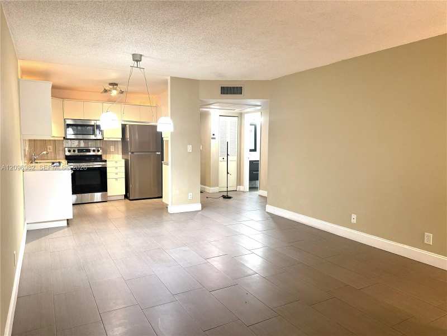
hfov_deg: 71.6
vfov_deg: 56.8
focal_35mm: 24
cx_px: 224
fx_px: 310
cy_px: 168
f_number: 1.78
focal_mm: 6.76
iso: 250
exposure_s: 1/60
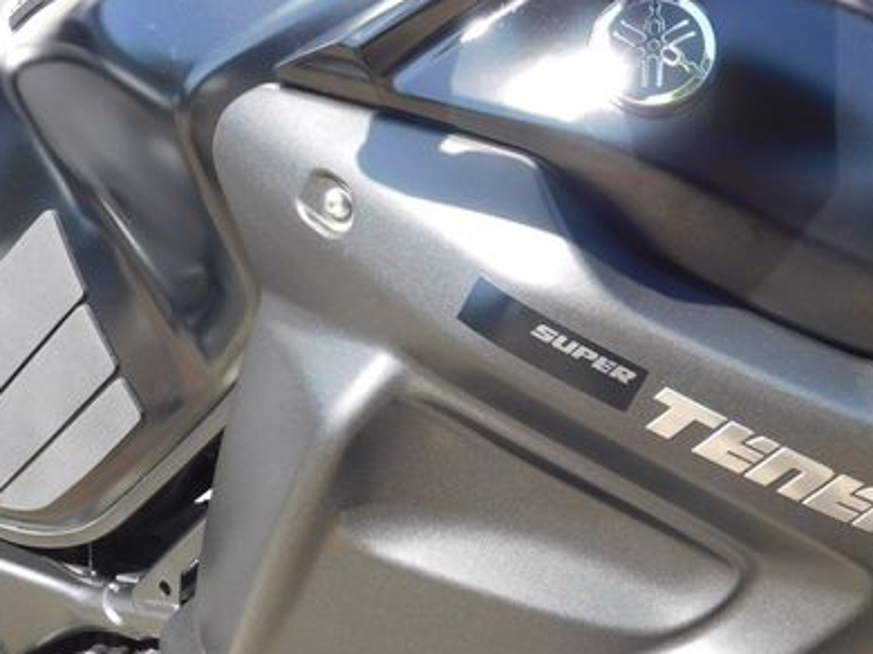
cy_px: 446
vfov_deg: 31.2
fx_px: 1159
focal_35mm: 46
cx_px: 566
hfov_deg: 40.9
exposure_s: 1/200
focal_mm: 4.9
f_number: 3.2
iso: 125
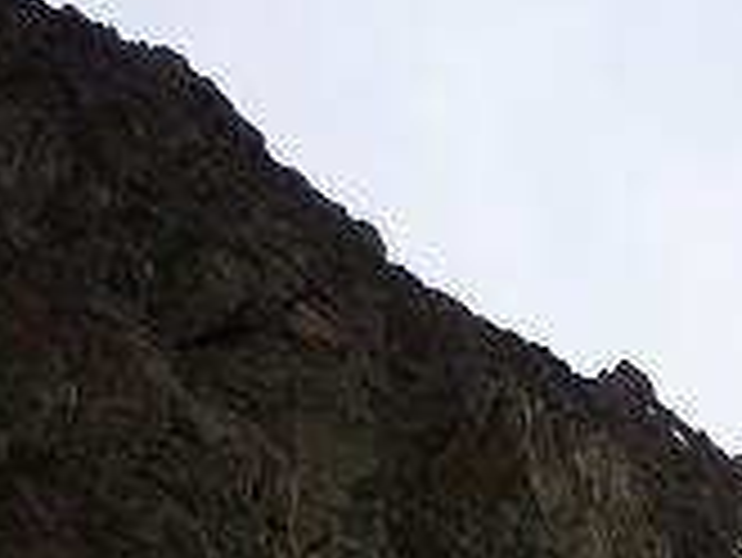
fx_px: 2467
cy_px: 1094
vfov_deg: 11.7
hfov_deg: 15.2
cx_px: 1266
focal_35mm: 115
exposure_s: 1/800
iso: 80
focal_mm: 5.2
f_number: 5
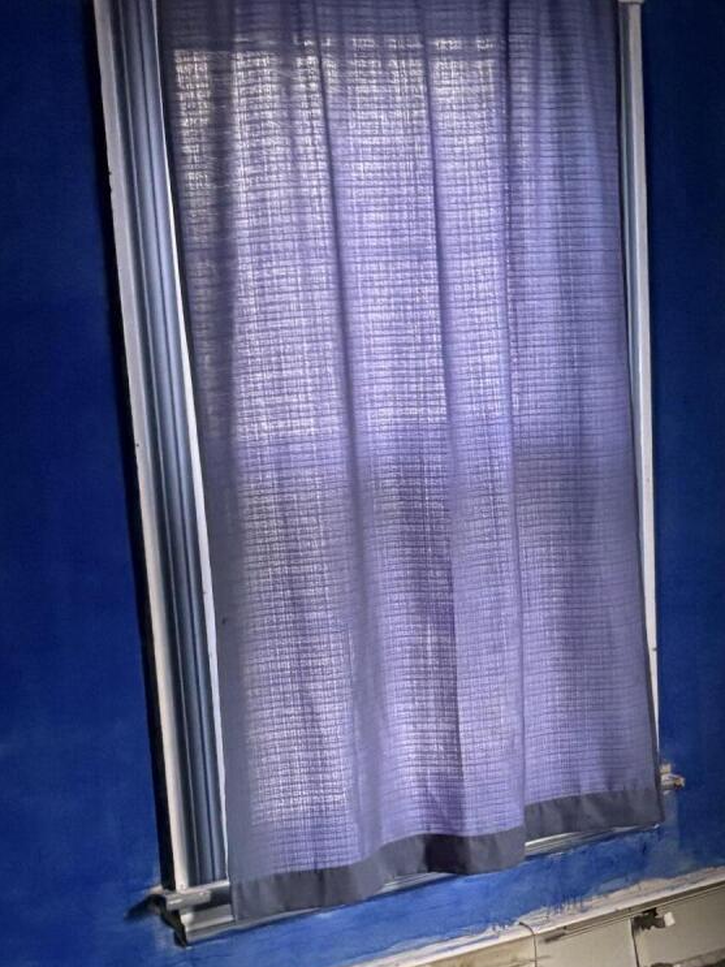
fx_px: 1955
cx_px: 517
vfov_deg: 27.5
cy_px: 696
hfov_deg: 20.9
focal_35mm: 70
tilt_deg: -11.7
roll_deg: +2.9
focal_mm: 5.96
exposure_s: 1/30
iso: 1000
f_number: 1.6
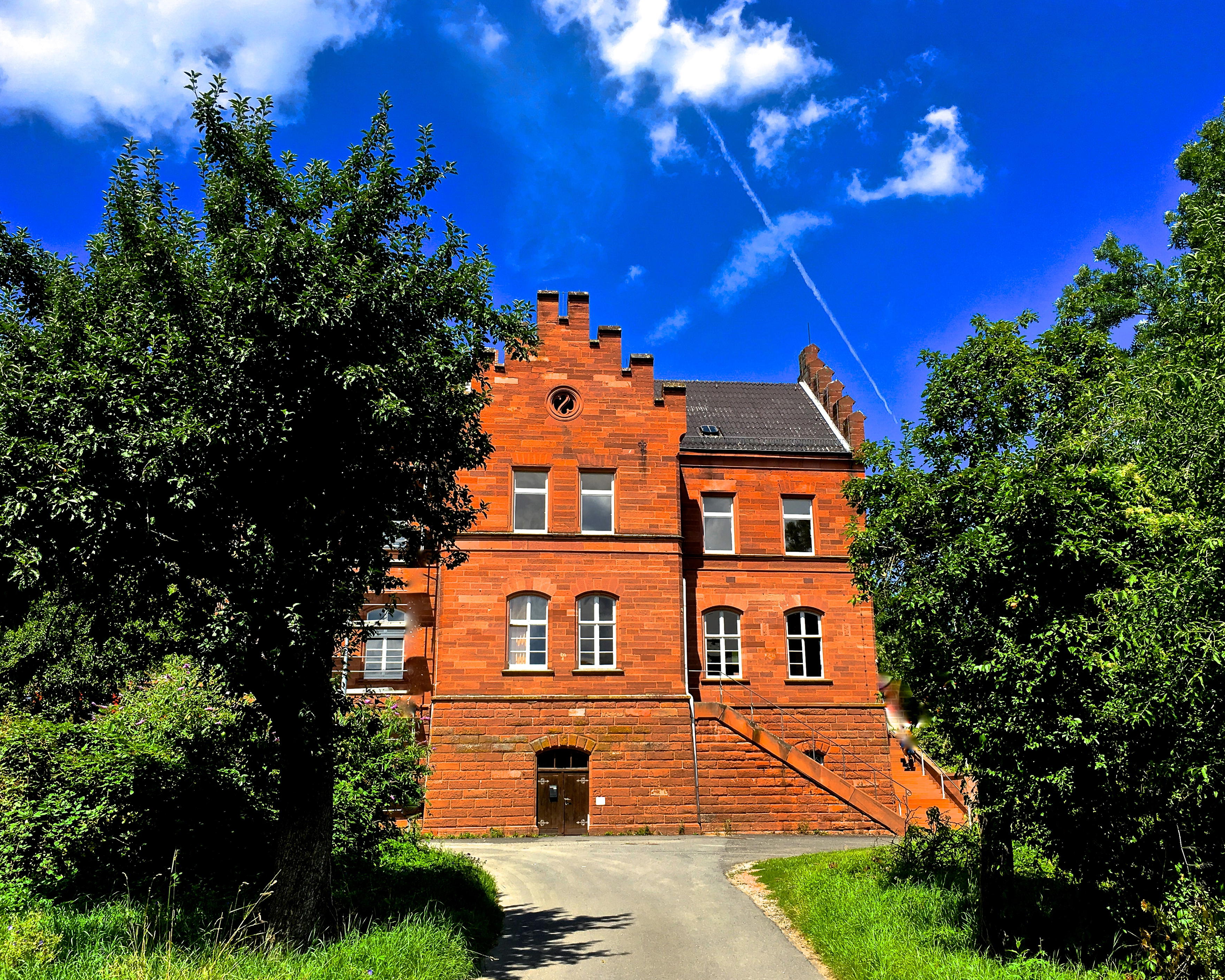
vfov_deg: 47.1
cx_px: 634
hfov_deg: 57.2
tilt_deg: +15.4
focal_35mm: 31
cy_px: 486
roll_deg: +1.2
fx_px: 1124
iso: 25
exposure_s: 1/1040
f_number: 2.2
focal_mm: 4.15
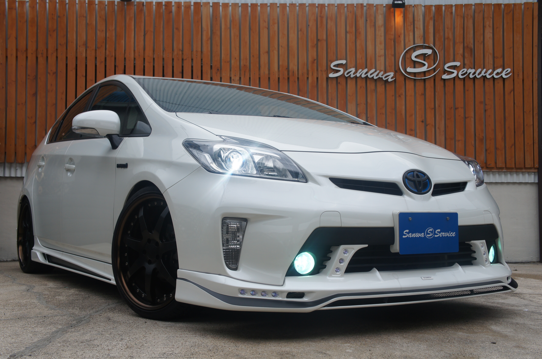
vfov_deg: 31.8
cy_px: 180
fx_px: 631
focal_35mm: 42
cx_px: 271
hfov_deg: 46.5
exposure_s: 1/500
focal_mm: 28
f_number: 7.1
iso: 200
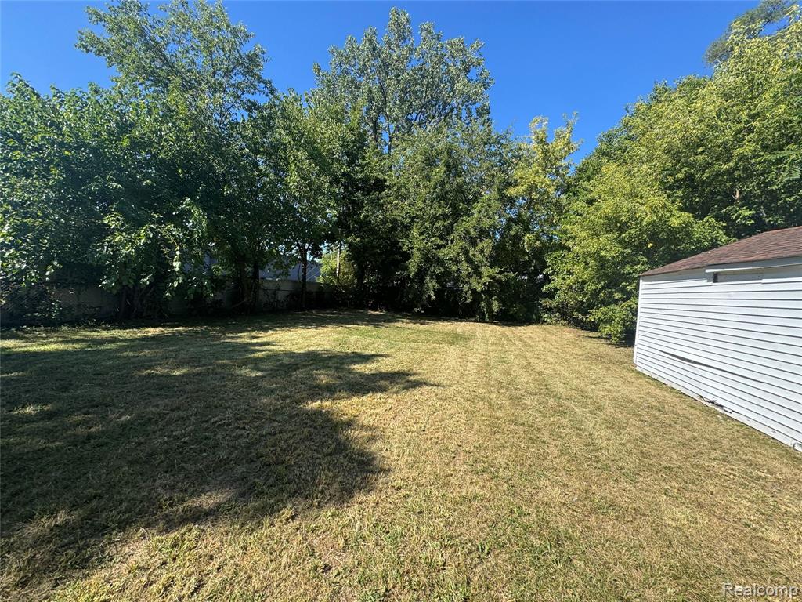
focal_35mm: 14
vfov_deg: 85.7
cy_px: 301
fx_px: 324
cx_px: 401
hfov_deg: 102.1
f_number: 2.2
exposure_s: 1/779
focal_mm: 2.22
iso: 40
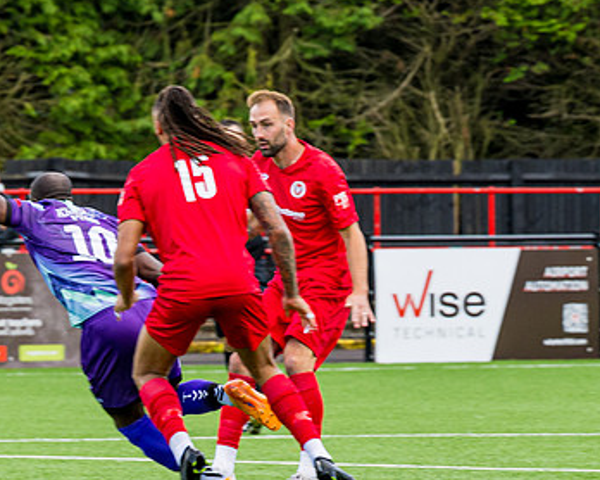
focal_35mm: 519
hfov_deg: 3.7
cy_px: 376
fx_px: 9211
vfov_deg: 3.0
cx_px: 107
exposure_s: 1/400
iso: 200
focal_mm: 145
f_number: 5
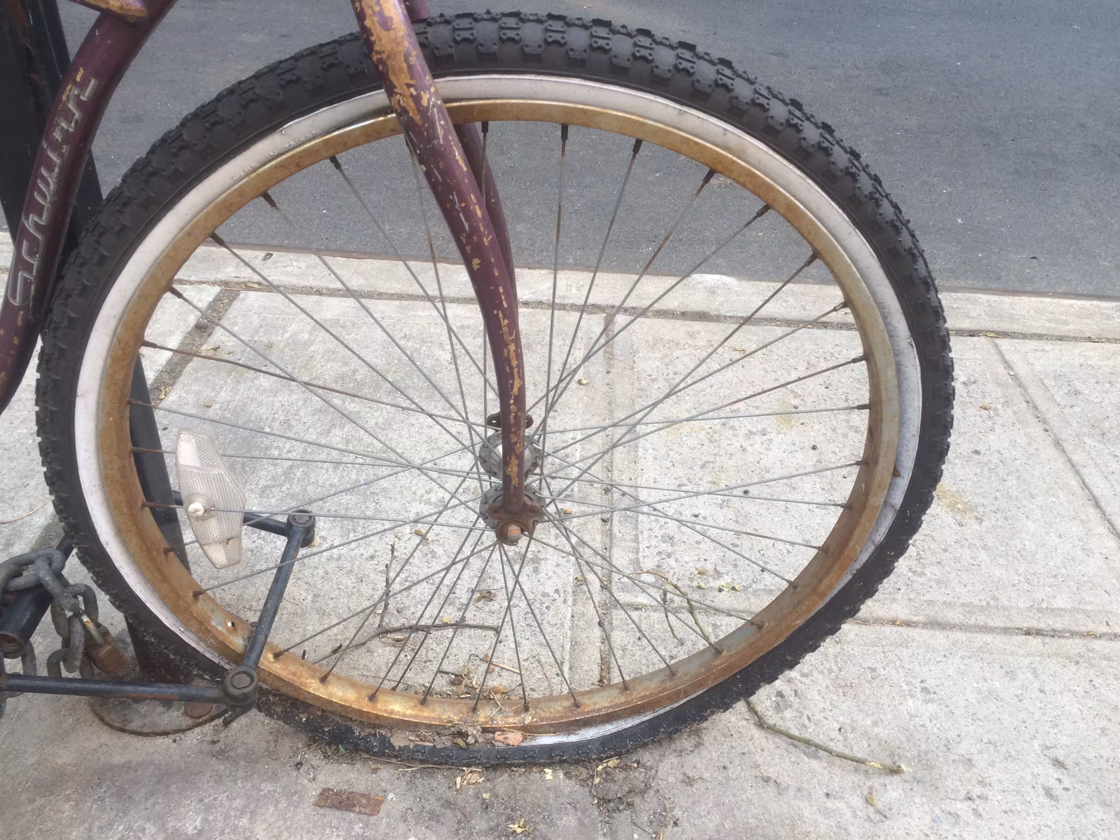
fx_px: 938
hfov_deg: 61.7
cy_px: 420
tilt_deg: -37.3
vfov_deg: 48.2
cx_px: 560
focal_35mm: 29
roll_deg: -3.4
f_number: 2.2
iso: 32
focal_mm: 4.15
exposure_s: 1/120
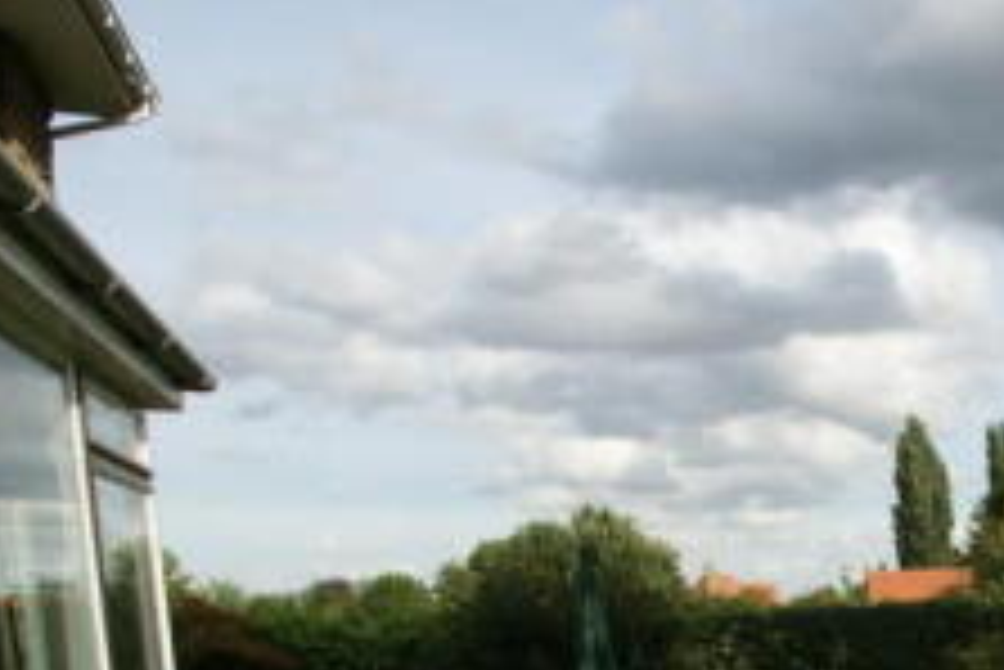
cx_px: 984
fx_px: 1228
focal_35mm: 44
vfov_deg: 29.5
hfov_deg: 39.6
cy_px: 582
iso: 100
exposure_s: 1/100
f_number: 10
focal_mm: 10
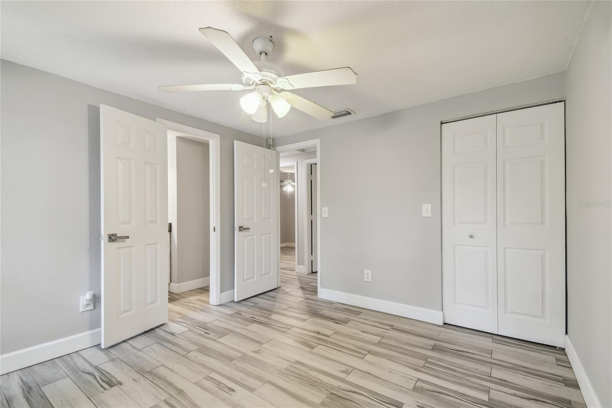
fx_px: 255
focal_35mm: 15
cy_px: 204
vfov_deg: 77.3
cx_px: 306
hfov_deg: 100.4
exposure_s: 1/2.5
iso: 100
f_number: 7.1
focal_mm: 10
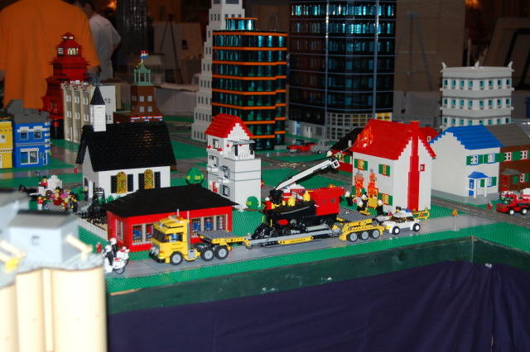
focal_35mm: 60
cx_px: 265
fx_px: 883
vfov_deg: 22.6
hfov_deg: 33.4
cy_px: 176
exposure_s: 1/60
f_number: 5
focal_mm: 40
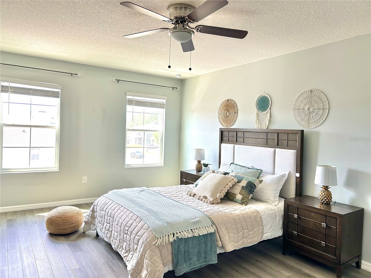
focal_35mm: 26
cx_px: 186
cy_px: 139
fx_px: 279
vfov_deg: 53.1
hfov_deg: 67.3
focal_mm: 5.7
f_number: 1.5
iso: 80
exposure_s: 1/121
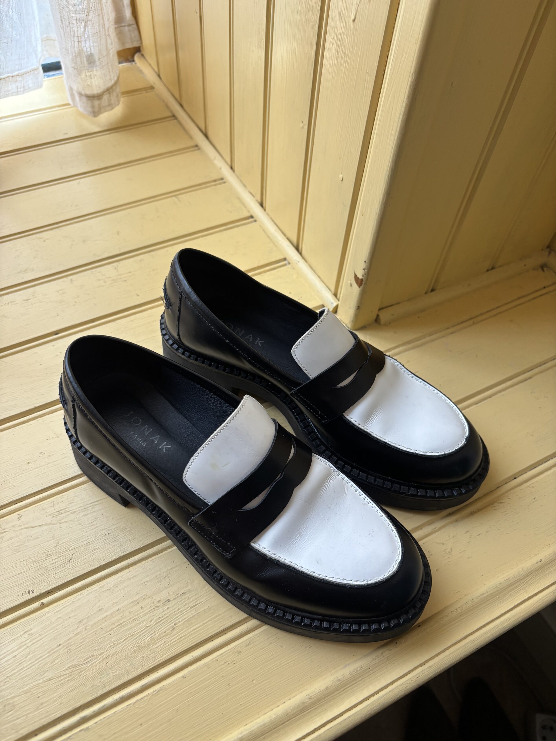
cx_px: 278
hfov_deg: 53.1
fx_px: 557
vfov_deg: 67.3
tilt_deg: -53.8
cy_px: 370
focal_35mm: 26
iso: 125
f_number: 1.6
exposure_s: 1/118
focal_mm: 5.96
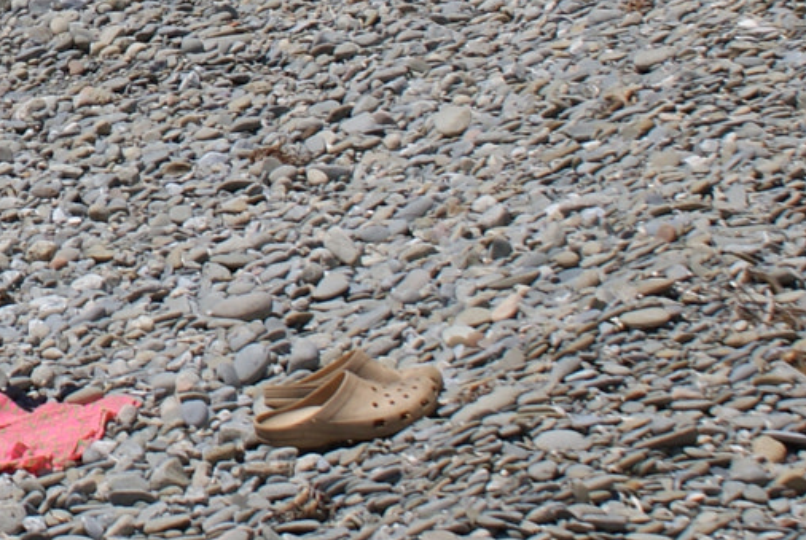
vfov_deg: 7.4
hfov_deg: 10.8
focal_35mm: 182
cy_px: -265
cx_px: -435
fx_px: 4081
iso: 100
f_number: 9
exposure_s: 1/500
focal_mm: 30
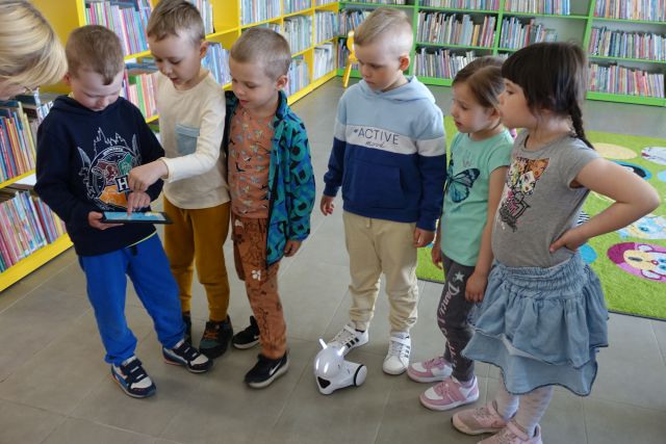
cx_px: 333
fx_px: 629
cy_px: 222
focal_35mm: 34
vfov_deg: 38.9
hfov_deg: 55.8
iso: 320
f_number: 2.8
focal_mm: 12.3
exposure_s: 1/40
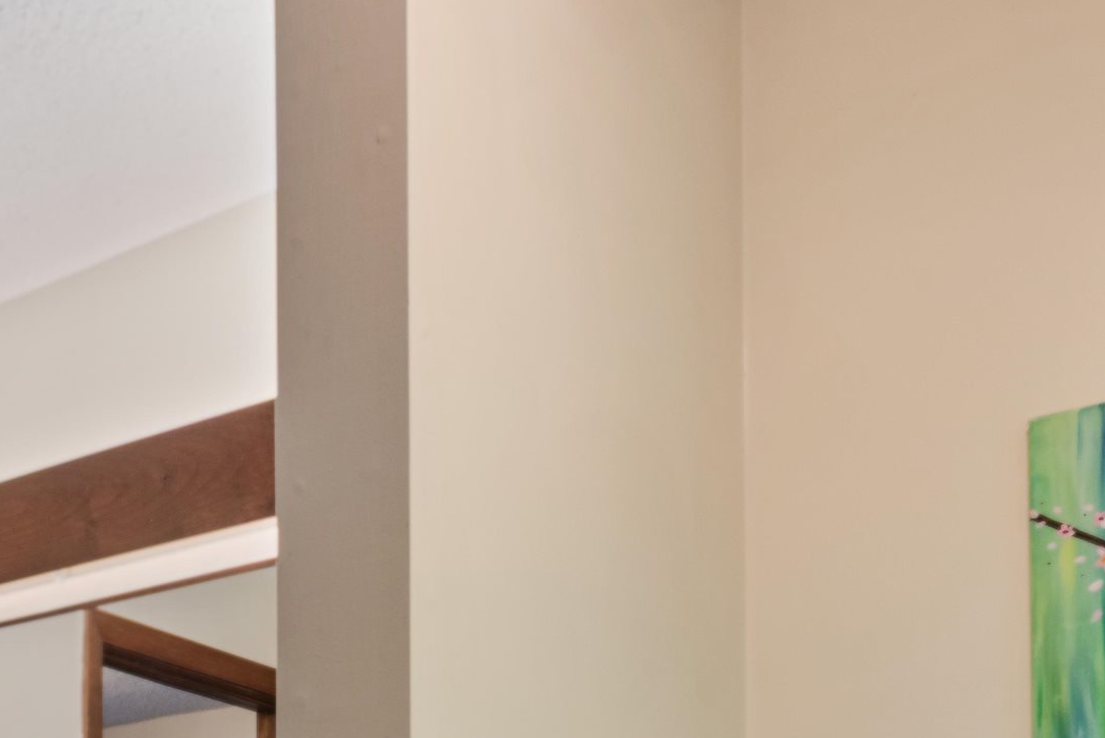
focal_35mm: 51
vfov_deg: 22.8
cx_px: -19
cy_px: 1026
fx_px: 1566
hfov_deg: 35.0
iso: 200
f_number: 11
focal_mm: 18
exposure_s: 8
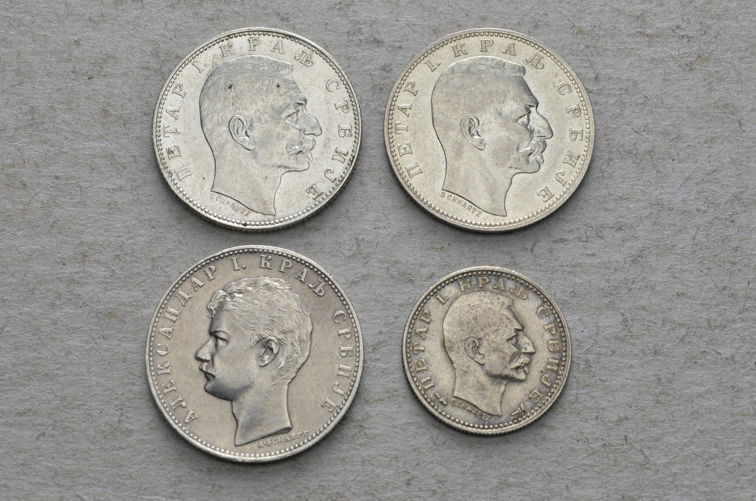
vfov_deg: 16.5
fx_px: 1729
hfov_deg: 24.7
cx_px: 378
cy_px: 250
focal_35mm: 82
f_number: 14
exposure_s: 1/200
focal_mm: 55
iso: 400
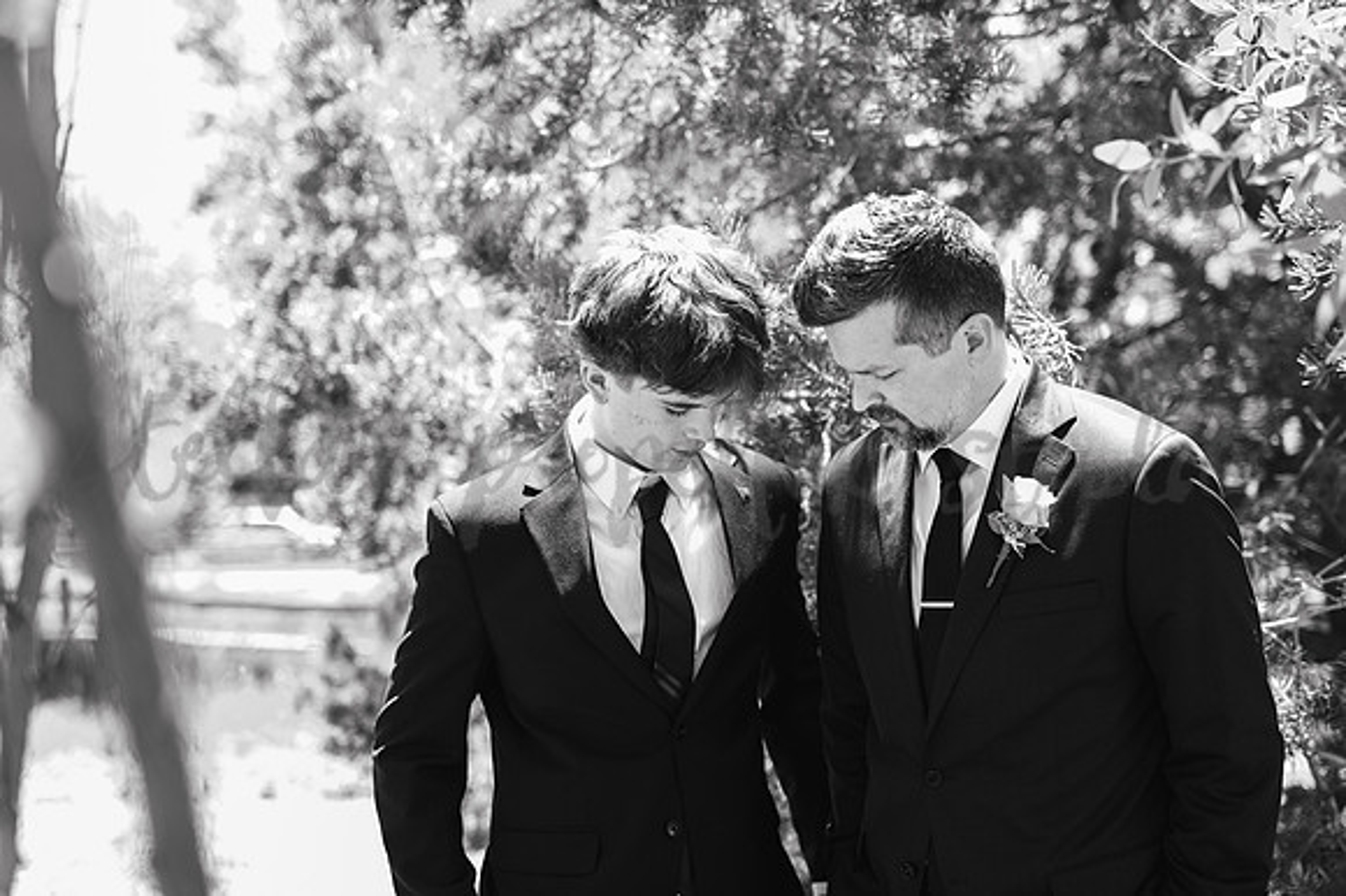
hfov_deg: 39.6
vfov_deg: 27.0
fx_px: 1868
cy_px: 448
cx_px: 673
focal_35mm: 50
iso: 200
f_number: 2.2
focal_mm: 50
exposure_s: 1/320
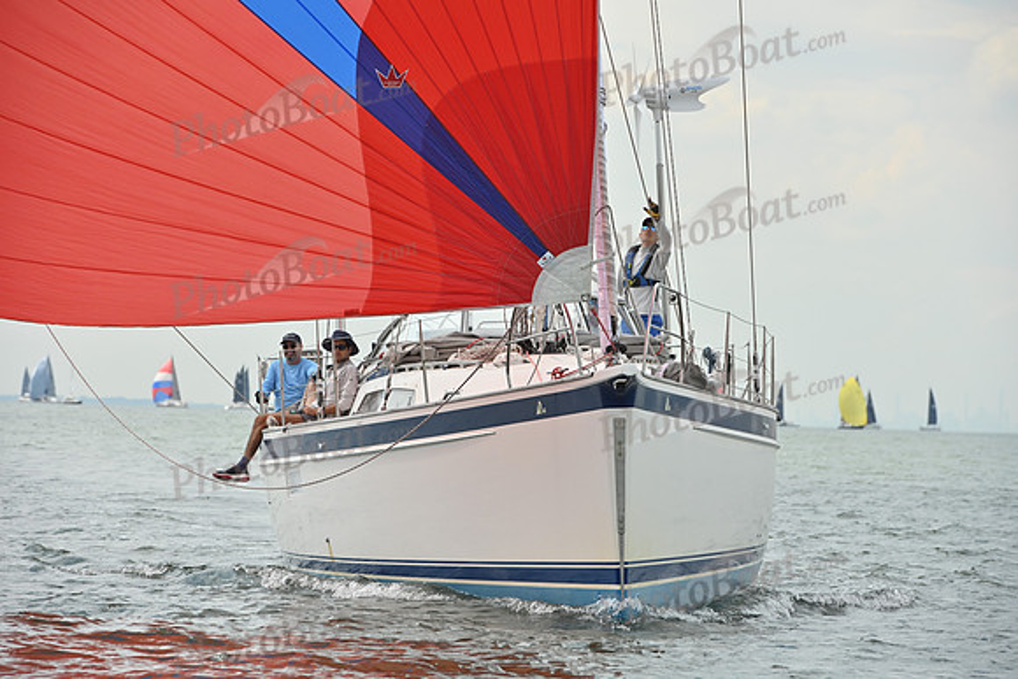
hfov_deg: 10.3
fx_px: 5657
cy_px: 340
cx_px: 509
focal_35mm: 200
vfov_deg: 6.9
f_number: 9
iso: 320
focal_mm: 200
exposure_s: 1/1250
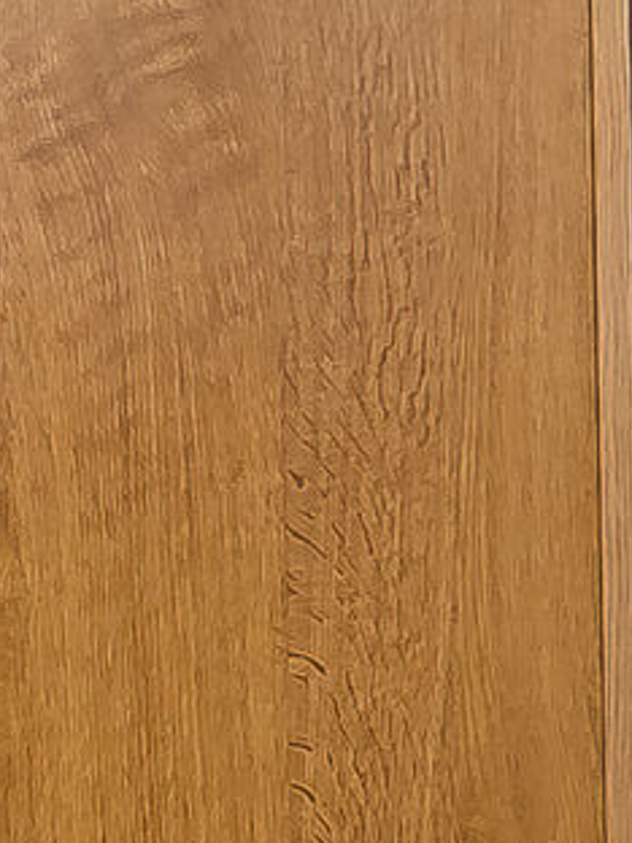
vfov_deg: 13.8
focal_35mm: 142
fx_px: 3464
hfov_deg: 7.3
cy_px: 623
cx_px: 2579
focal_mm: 11
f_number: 8
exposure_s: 1/100
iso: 100
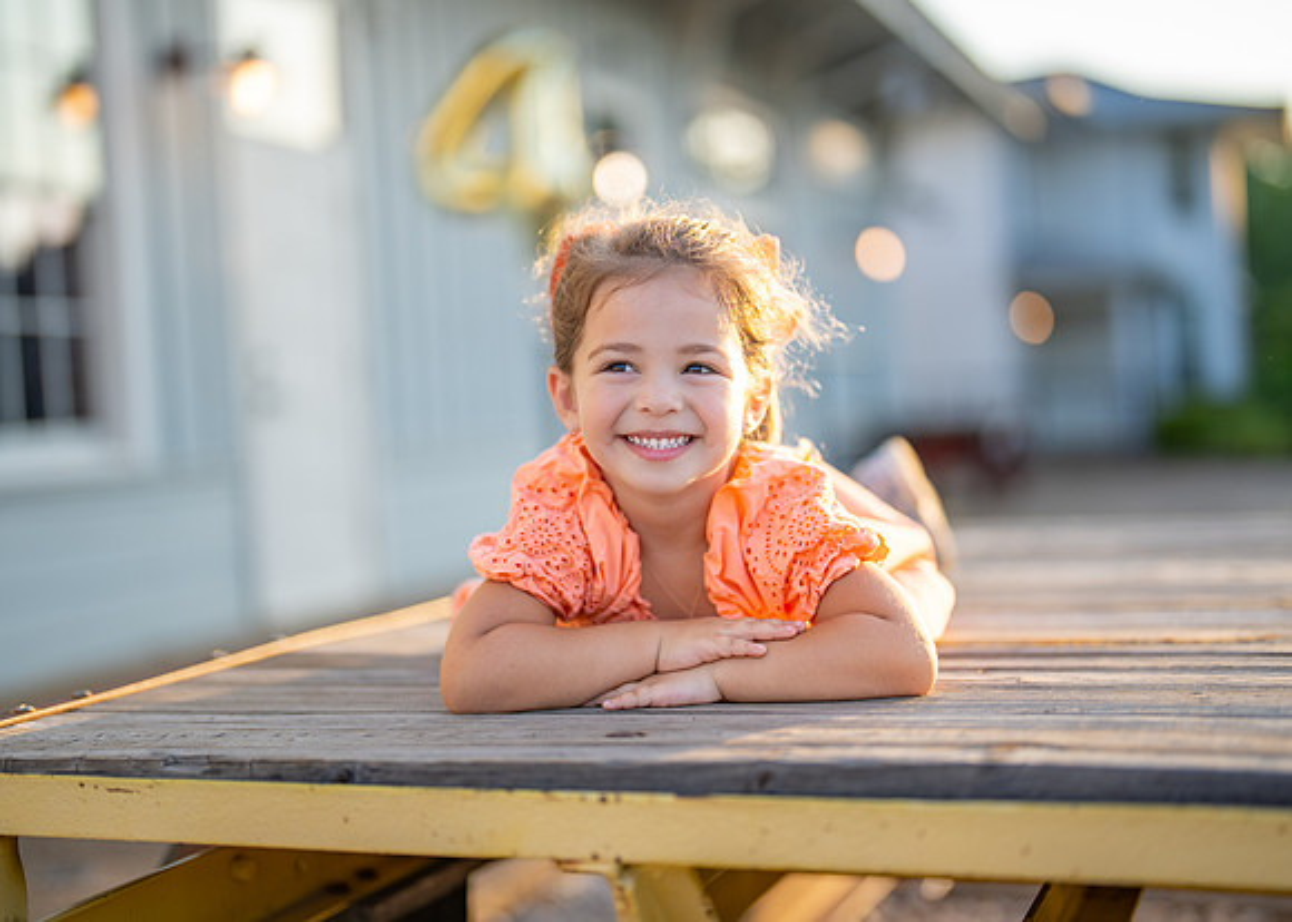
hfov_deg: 35.5
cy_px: 461
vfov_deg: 25.7
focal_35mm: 55
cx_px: 634
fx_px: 2020
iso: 125
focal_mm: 50
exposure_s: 1/1600
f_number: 1.2
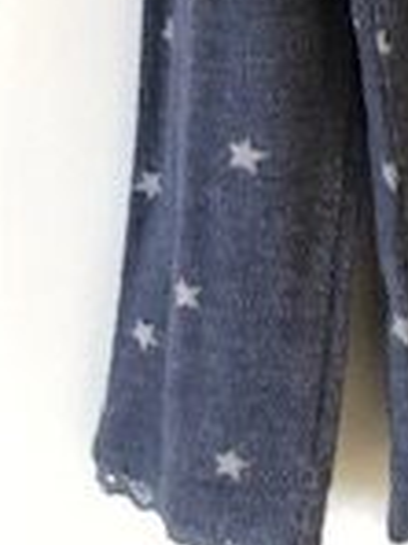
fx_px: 1902
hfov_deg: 11.0
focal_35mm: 121
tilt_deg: -9.6
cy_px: -501
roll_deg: -0.2
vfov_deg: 14.0
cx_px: 849
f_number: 1.8
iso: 80
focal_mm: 3.99
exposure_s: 1/6
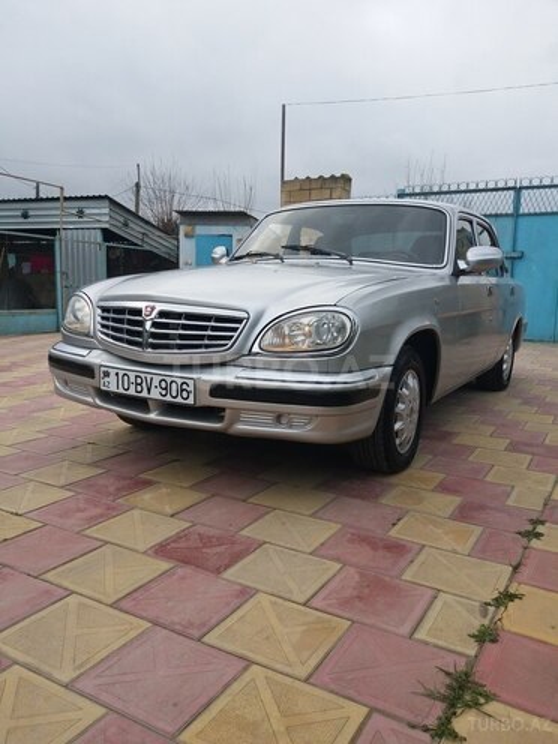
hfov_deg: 51.4
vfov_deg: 65.3
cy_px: 372
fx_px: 580
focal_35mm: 27
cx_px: 279
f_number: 1.9
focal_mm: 3.7
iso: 40
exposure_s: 1/304
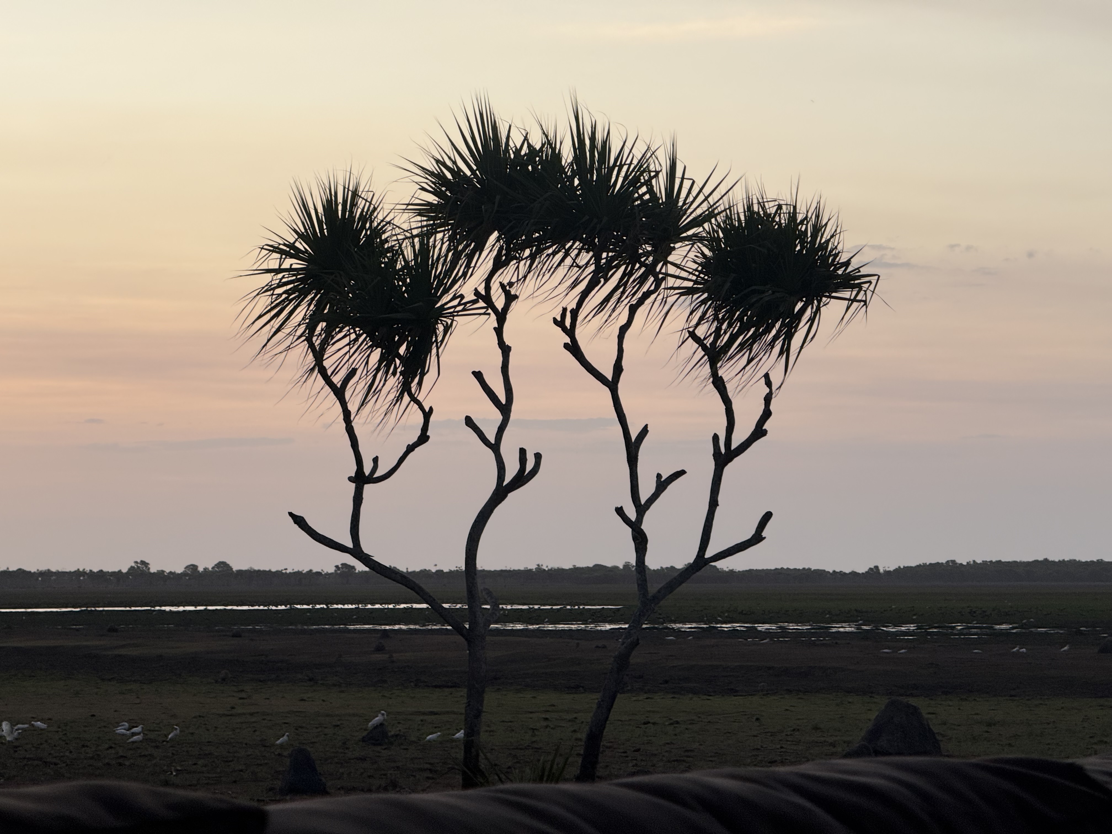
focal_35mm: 120
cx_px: 556
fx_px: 3855
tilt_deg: +1.8
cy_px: 417
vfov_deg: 12.3
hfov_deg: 16.4
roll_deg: +0.0
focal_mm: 15.66
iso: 50
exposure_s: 1/99
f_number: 2.8
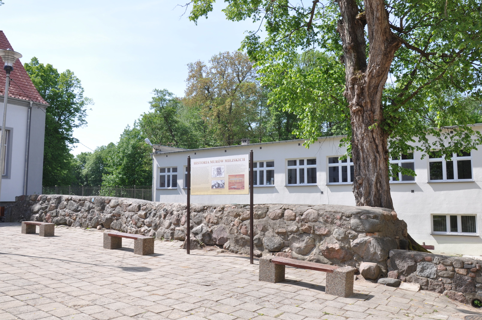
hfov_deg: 59.6
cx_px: 241
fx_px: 421
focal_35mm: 32
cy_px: 160
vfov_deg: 41.6
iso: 200
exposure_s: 1/125
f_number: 11
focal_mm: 21
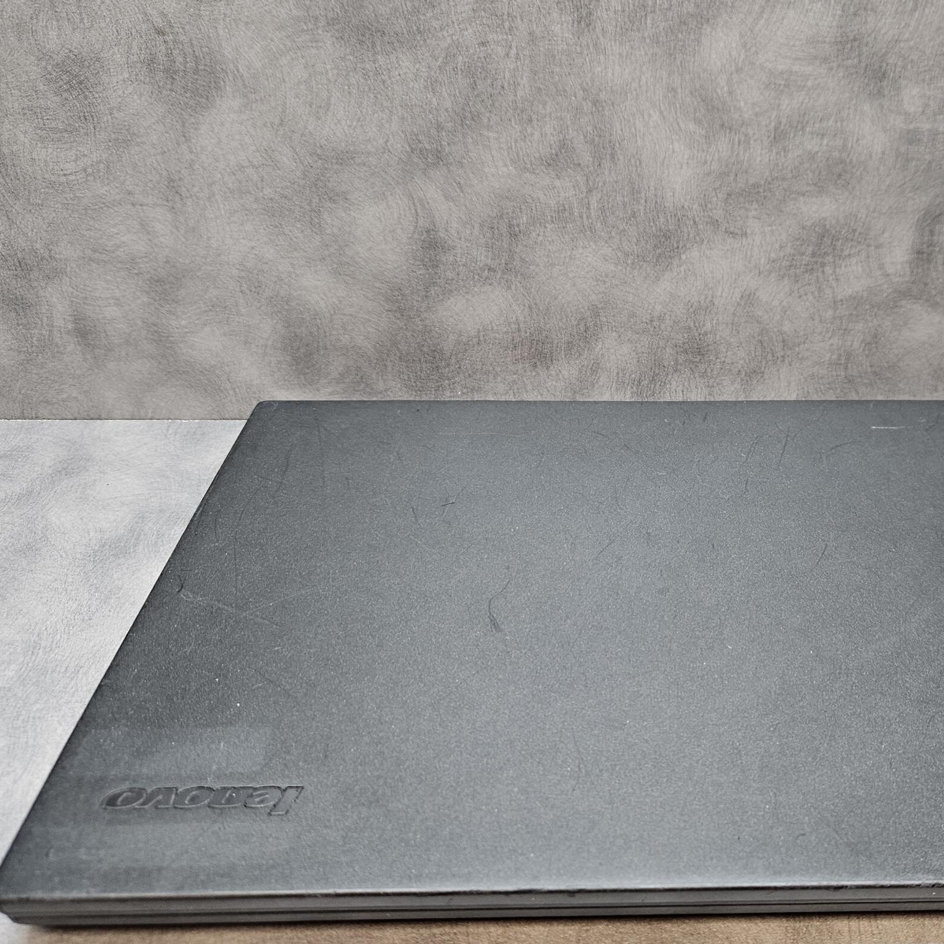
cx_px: 664
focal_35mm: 33
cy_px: 438
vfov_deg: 49.7
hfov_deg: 48.5
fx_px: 1018
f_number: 1.8
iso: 250
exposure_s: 1/100
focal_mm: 5.4
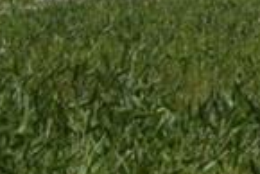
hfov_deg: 3.5
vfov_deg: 2.4
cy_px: -168
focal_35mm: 583
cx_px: 258
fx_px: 4211
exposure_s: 1/100
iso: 200
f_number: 18
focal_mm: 55
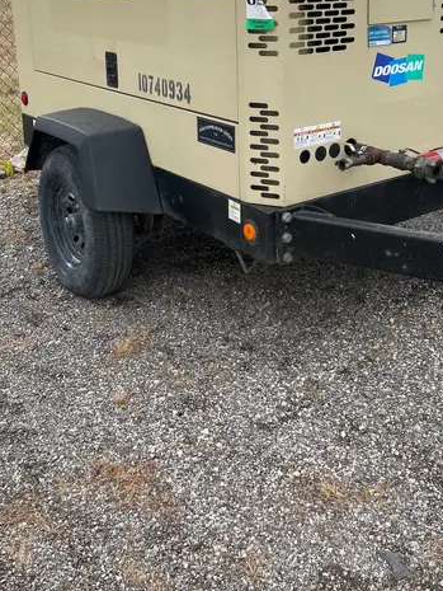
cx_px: 259
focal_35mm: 41
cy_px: 134
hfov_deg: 35.1
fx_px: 699
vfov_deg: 44.0
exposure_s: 1/754
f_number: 1.6
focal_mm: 4.2
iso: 32
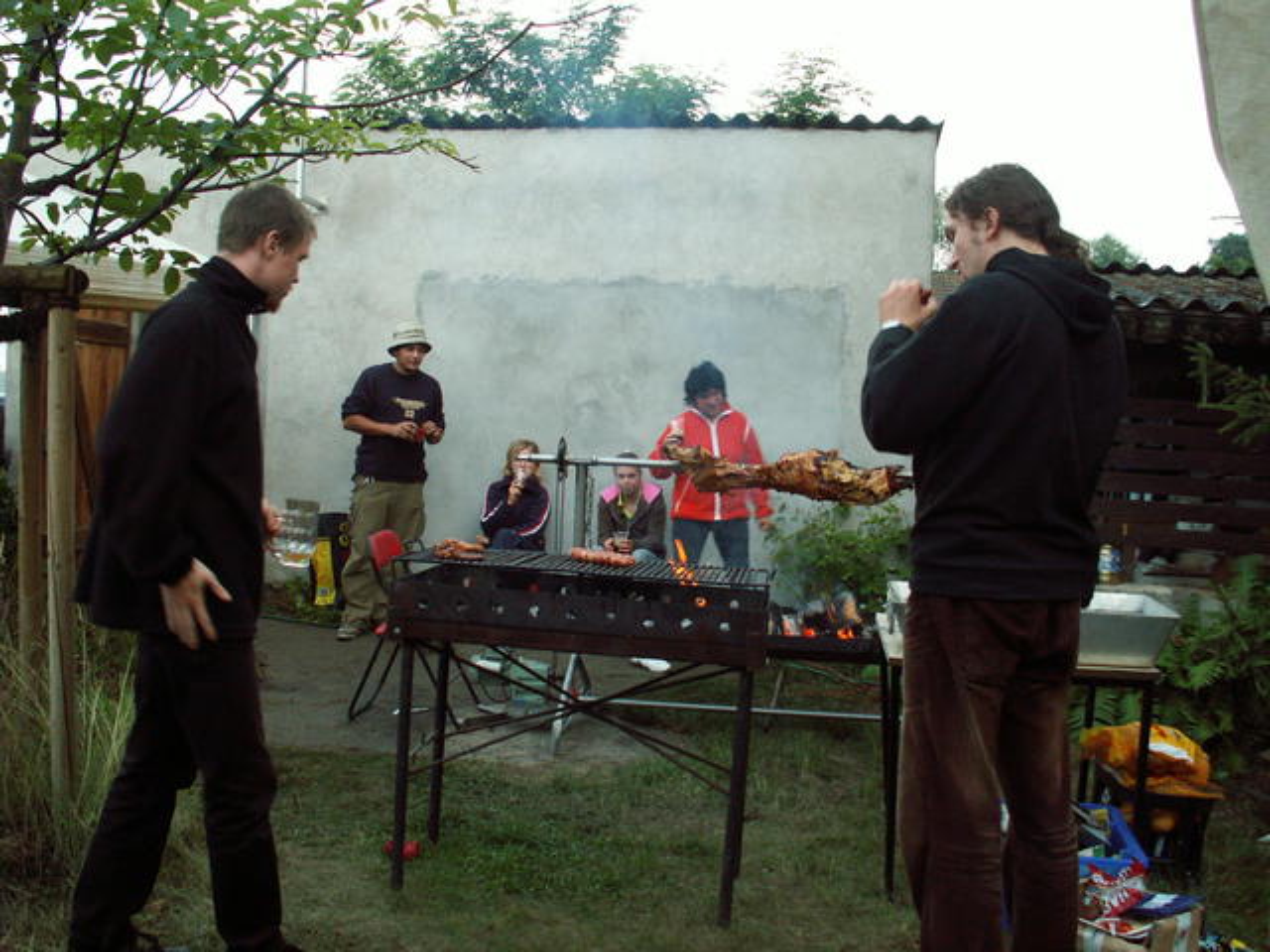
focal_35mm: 35
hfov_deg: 52.6
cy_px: 476
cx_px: 635
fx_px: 1284
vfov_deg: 40.7
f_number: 2.8
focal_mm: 5.86
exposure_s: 1/40
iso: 80
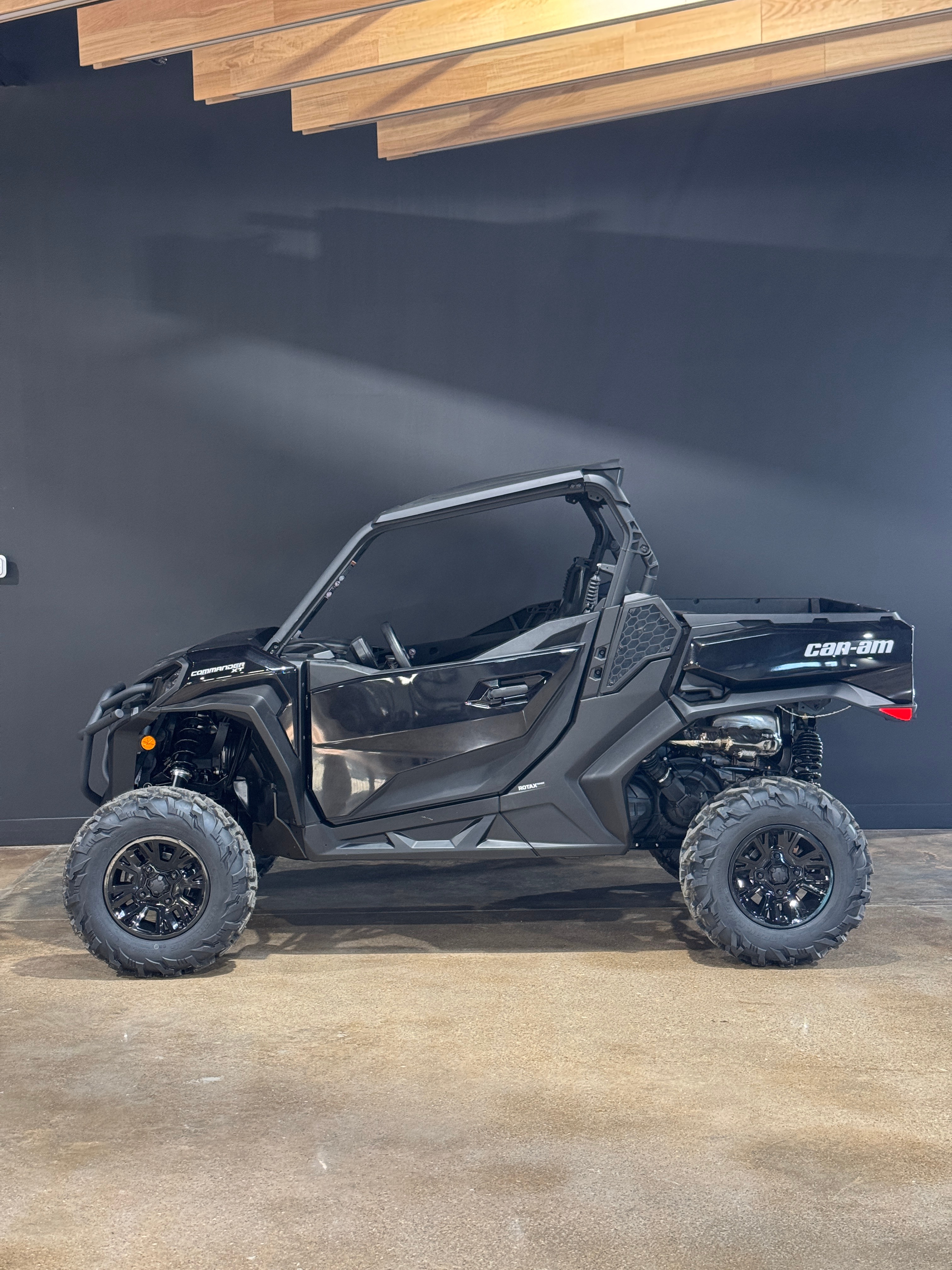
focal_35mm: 48
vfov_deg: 39.7
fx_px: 1760
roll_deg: +0.5
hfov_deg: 30.3
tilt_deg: -3.6
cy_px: 635
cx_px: 476
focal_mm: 6.76
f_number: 1.78
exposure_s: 1/60
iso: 200
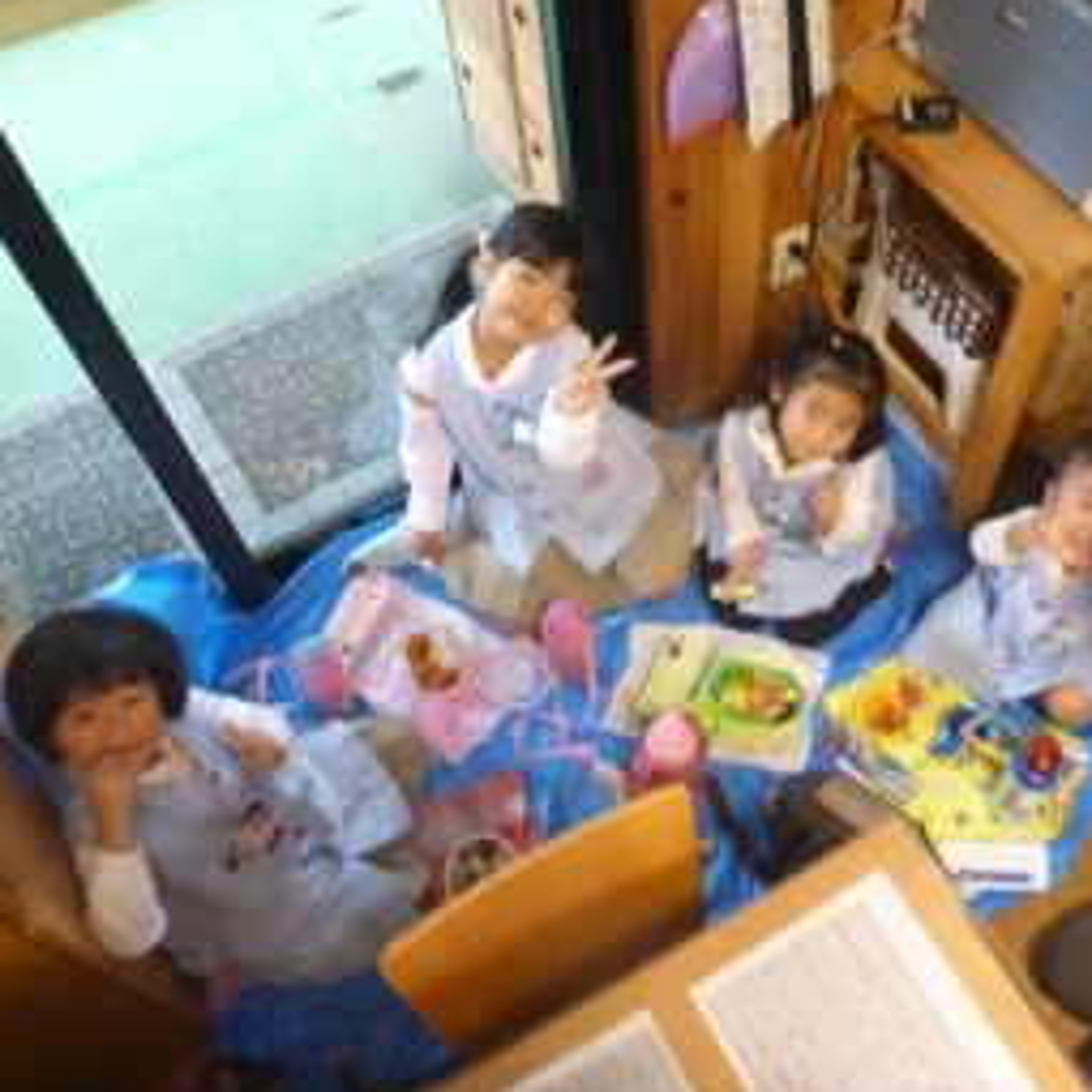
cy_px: 544
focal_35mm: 34
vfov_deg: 48.5
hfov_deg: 47.8
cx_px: 715
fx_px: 1213
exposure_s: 1/15
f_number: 3.3
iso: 400
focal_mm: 4.9
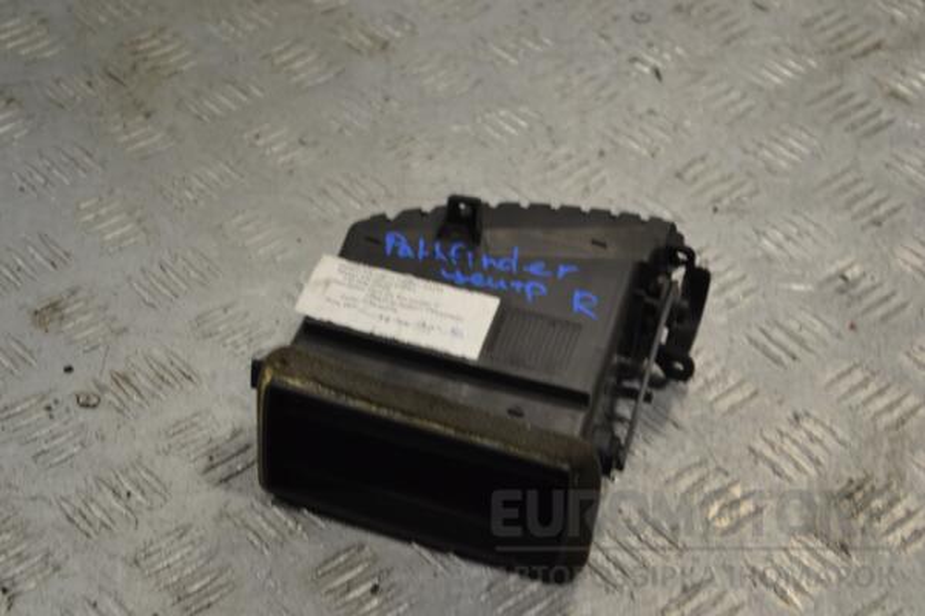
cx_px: 462
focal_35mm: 82
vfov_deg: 16.6
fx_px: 2120
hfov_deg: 24.6
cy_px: 308
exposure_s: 1/30
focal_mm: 55
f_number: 5.6
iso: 110
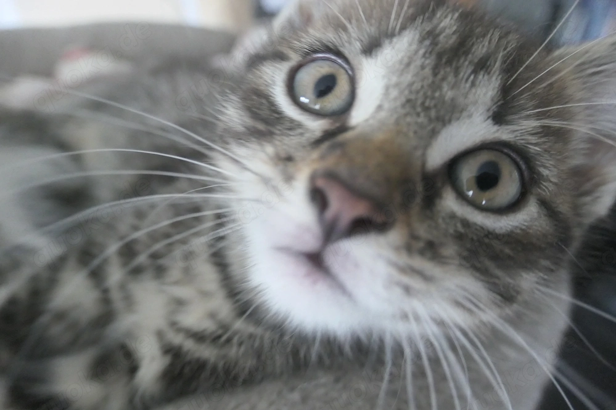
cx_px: 308
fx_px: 411
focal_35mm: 24
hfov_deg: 73.7
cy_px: 205
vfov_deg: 53.1
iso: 3200
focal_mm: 8.8
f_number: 3.3
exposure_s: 1/100
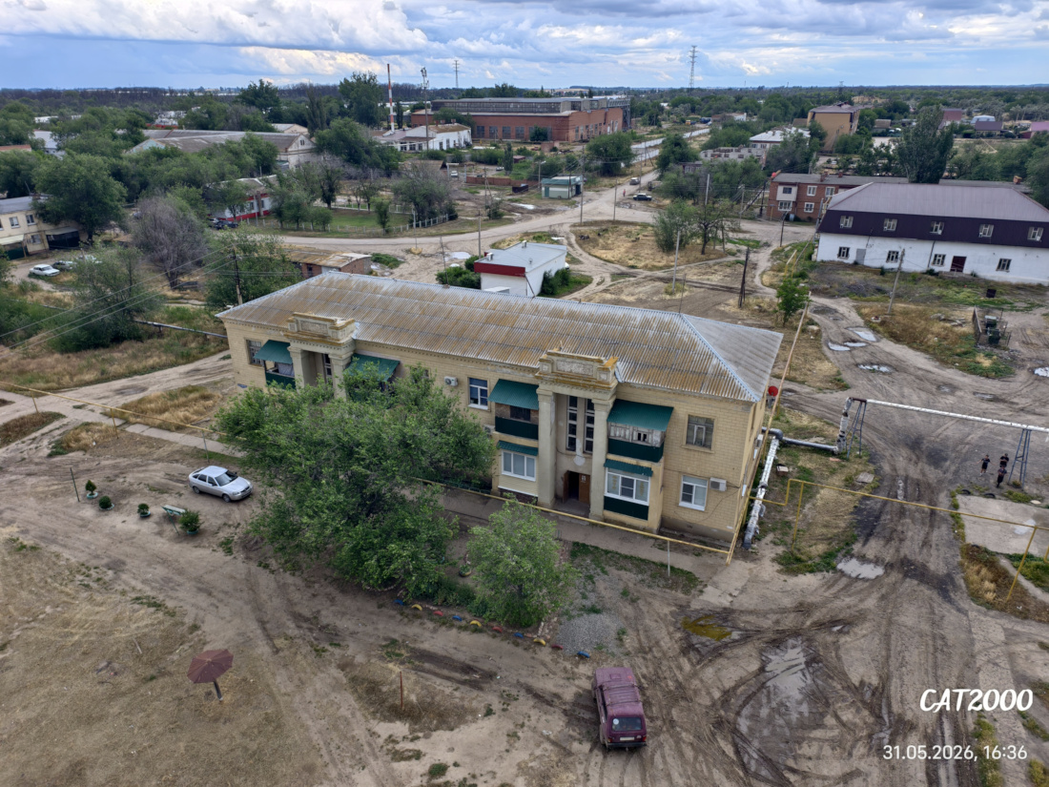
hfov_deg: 73.9
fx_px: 697
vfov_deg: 58.9
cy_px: 394
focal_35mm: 23
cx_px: 524
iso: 71
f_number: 1.57
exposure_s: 1/921
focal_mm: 6.54
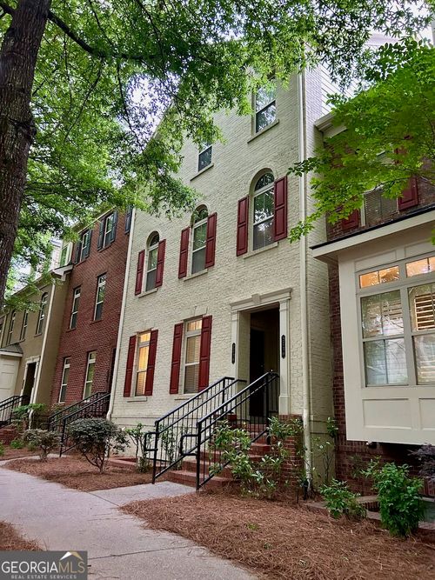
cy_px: 290
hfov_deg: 53.0
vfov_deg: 67.3
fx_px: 436
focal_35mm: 26
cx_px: 218
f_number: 1.5
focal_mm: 5.7
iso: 500
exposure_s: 1/60
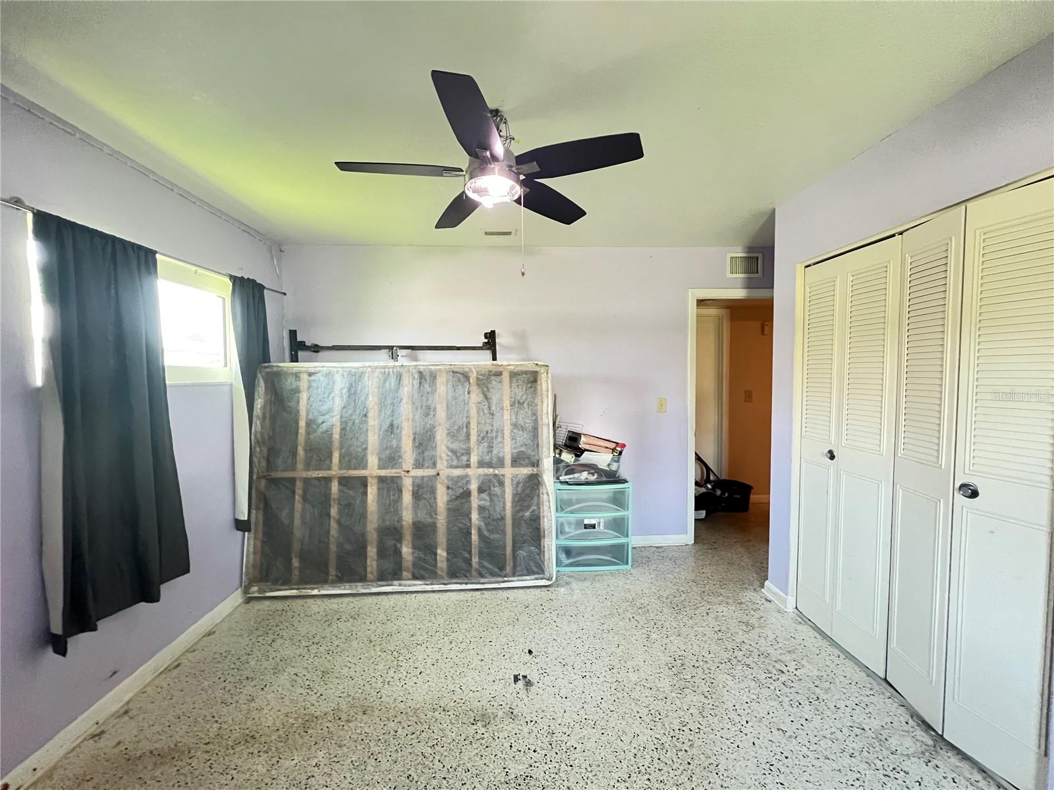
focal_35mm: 13
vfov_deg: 89.9
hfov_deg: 106.2
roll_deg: +0.0
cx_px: 527
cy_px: 395
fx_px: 396
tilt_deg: -3.5
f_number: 1.8
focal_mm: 1.57
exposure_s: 1/59
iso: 800
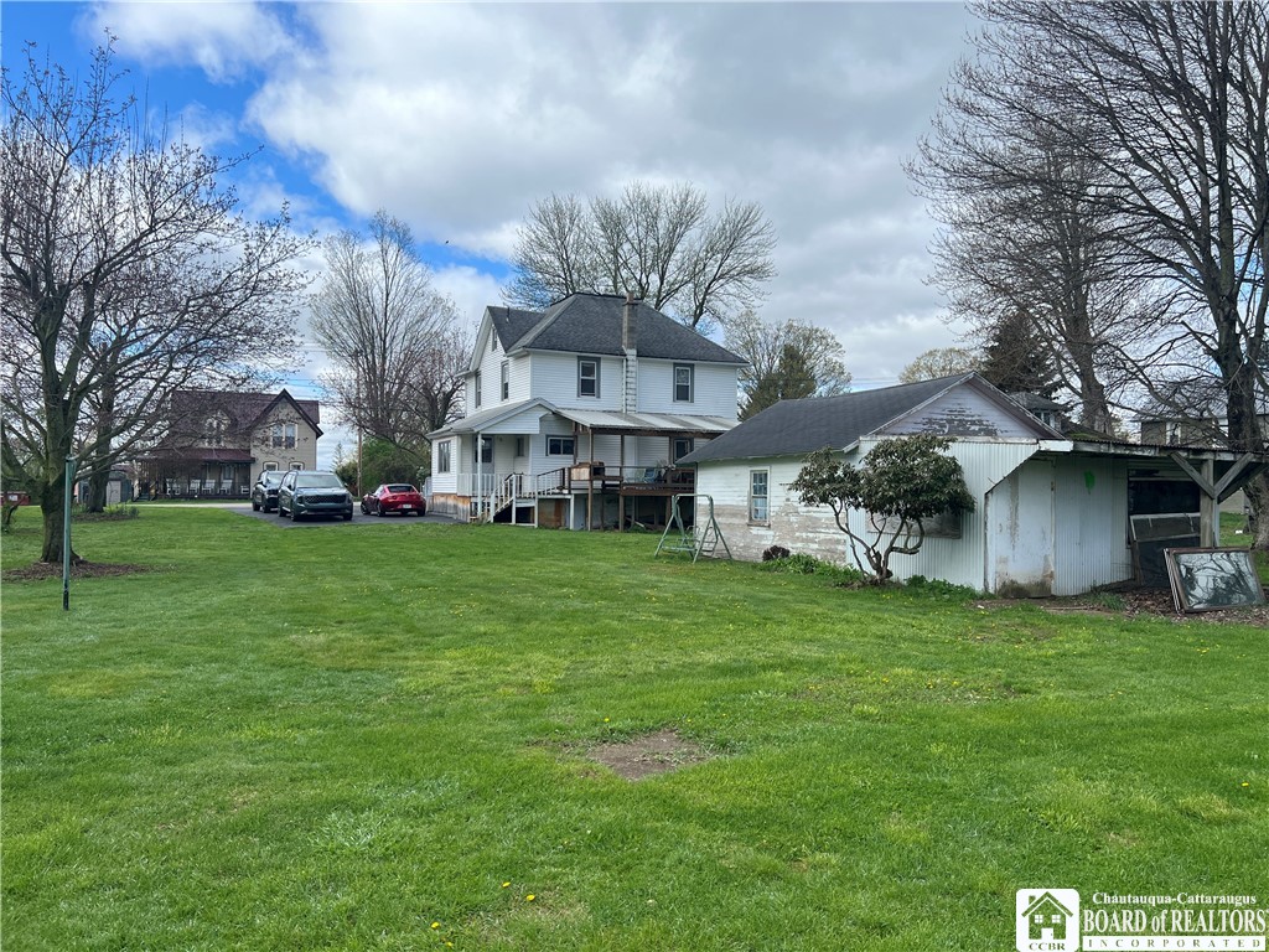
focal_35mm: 26
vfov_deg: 53.1
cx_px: 634
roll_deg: -0.2
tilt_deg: +1.9
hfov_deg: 67.3
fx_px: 953
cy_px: 476
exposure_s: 1/3571
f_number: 1.5
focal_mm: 5.7
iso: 50
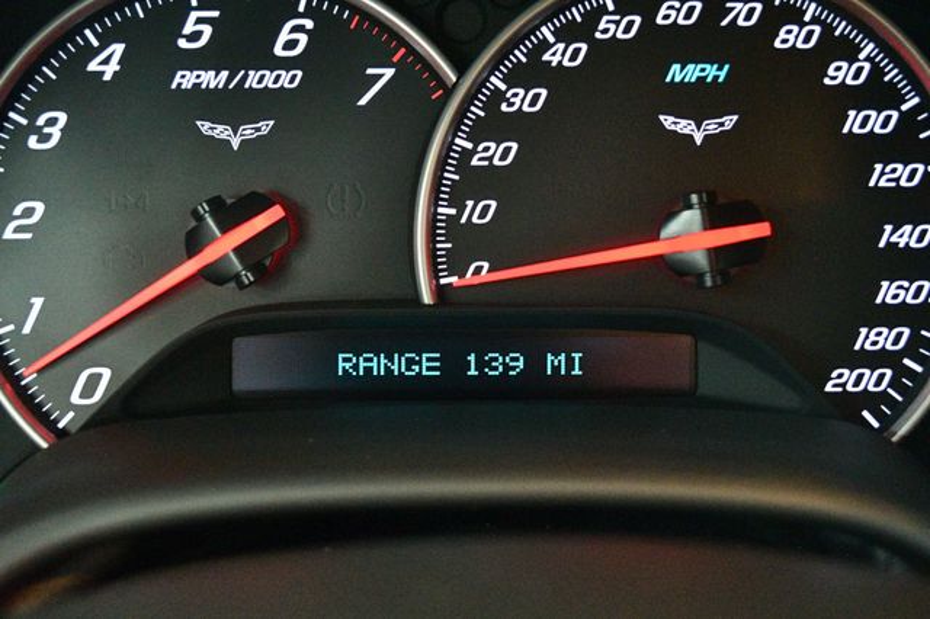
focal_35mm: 48
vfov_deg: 28.0
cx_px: 465
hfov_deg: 41.1
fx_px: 1239
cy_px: 310
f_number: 4.8
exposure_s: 1/50
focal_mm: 32
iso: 12800
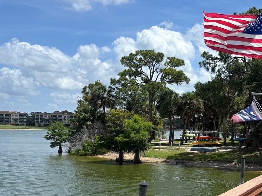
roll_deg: -0.8
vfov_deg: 26.5
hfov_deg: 32.9
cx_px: 244
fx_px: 416
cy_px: 125
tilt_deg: -0.8
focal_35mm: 55
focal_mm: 5.96
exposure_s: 1/4630
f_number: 1.6
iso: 50
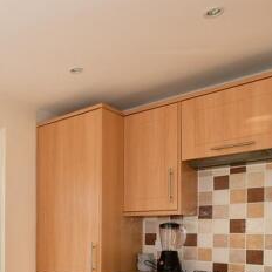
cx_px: 8
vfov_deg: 42.9
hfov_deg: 41.0
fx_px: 320
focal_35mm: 36
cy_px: 235
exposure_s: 1/50
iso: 320
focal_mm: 10
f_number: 7.1
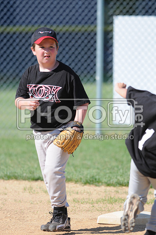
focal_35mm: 450
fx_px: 2934
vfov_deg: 4.6
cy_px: 118
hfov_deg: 3.0
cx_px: 78
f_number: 4
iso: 400
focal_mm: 300
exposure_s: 1/2000
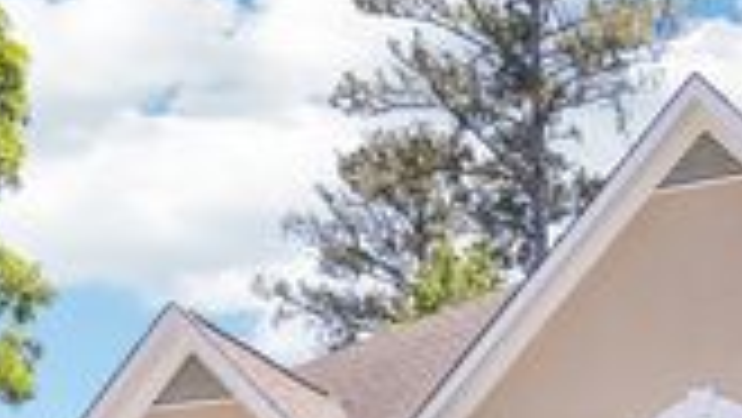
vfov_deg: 15.9
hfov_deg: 28.2
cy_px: 506
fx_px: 1437
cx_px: 625
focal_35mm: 73
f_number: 8
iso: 64
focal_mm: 23
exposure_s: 1/100
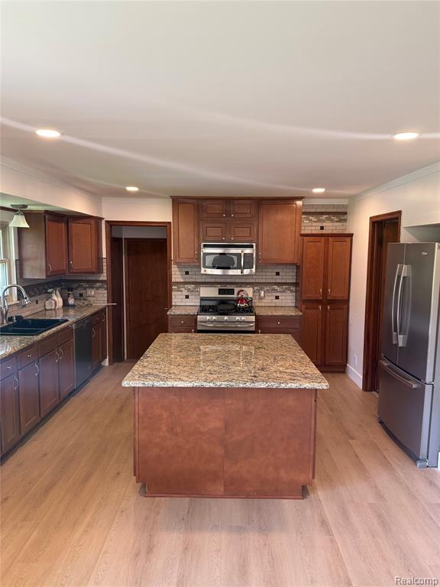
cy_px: 294
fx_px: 407
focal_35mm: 24
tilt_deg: -5.5
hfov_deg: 56.8
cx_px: 220
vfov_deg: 71.6
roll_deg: -1.3
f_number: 1.78
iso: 200
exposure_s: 1/120
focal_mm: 6.76
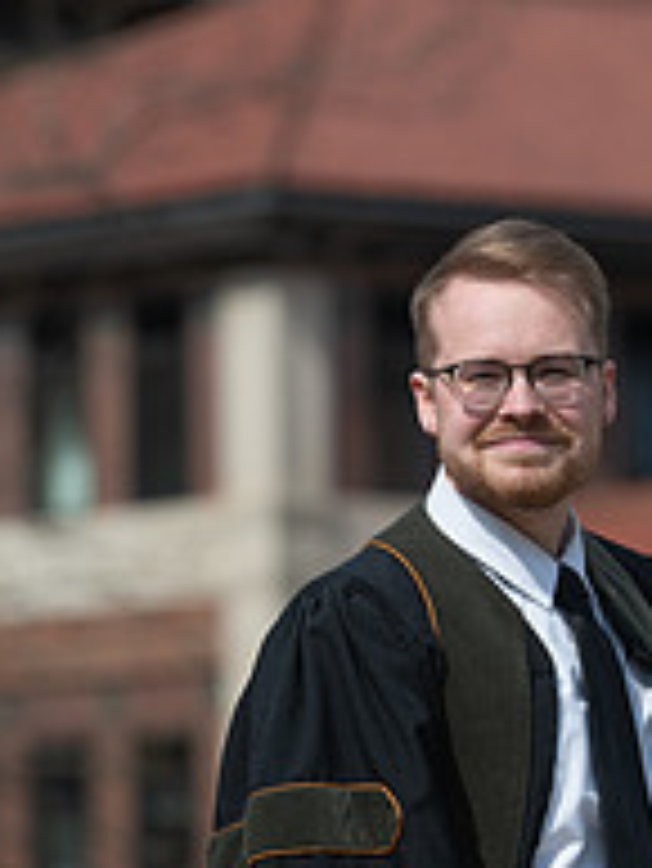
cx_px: 542
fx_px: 11238
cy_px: 796
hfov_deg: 3.3
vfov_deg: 4.4
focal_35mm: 448
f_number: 4.5
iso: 125
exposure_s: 1/800
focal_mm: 200
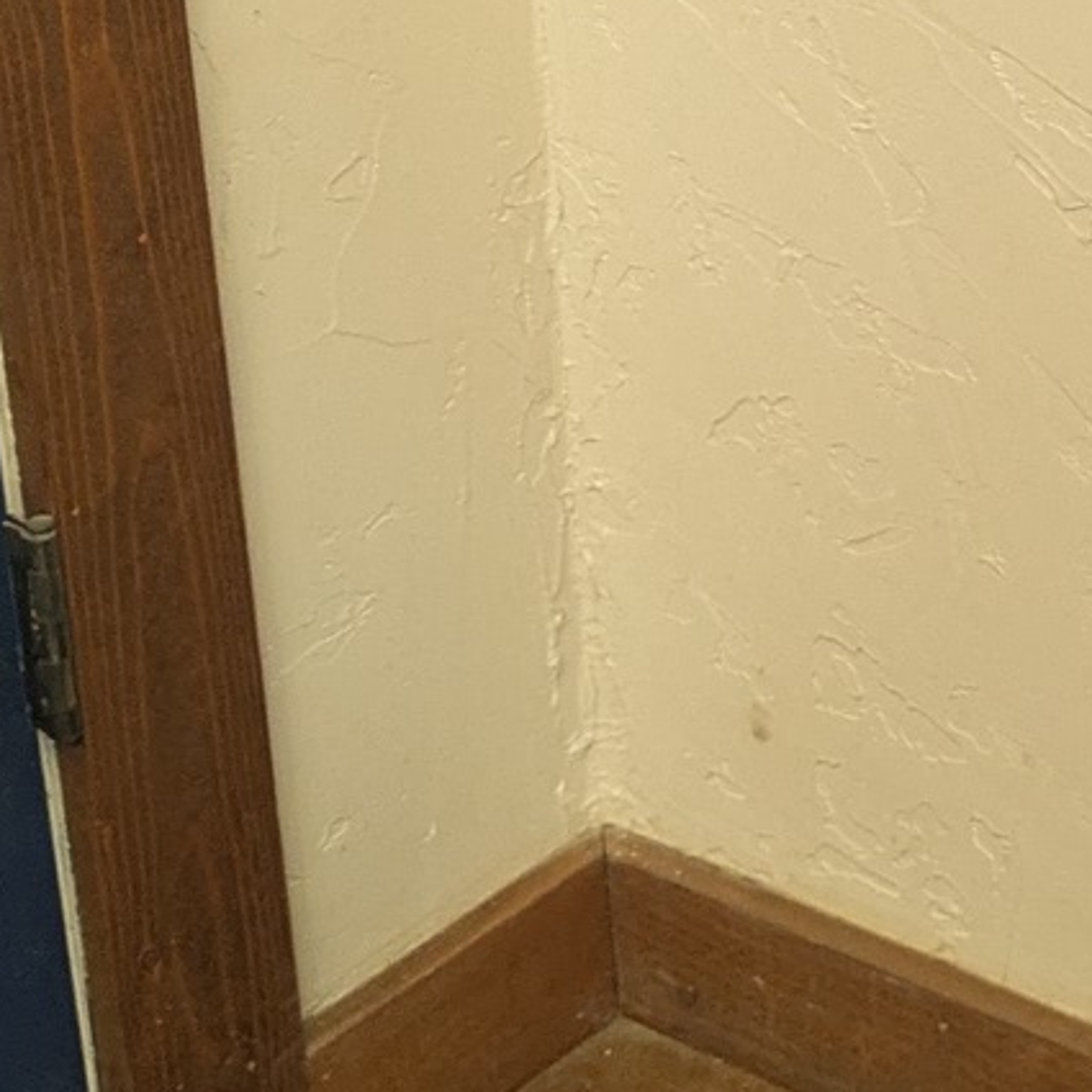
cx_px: 1596
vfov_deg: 12.9
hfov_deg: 12.5
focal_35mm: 133
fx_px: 4747
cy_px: -13
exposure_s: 1/40
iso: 283
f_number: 1.89
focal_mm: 5.43
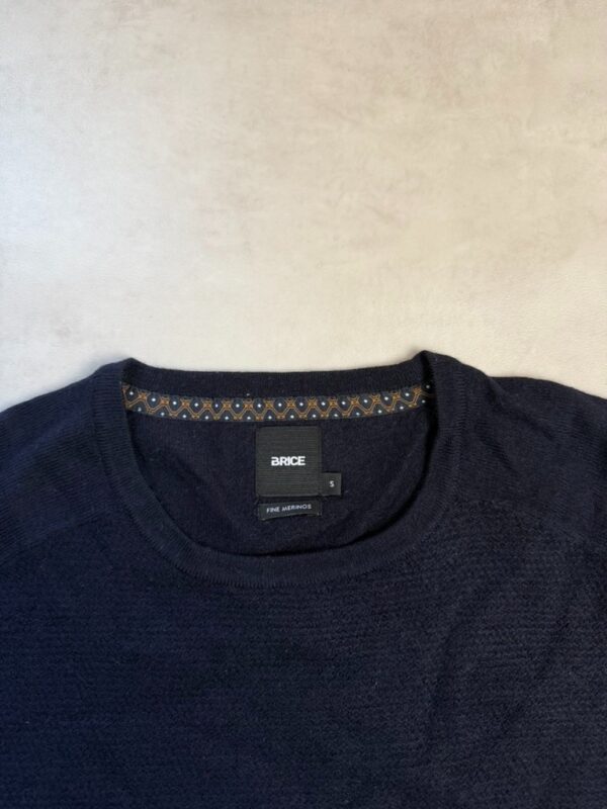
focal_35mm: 24
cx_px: 304
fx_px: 561
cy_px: 404
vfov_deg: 71.6
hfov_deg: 56.8
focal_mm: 6.76
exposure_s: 1/100
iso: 100
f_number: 1.78
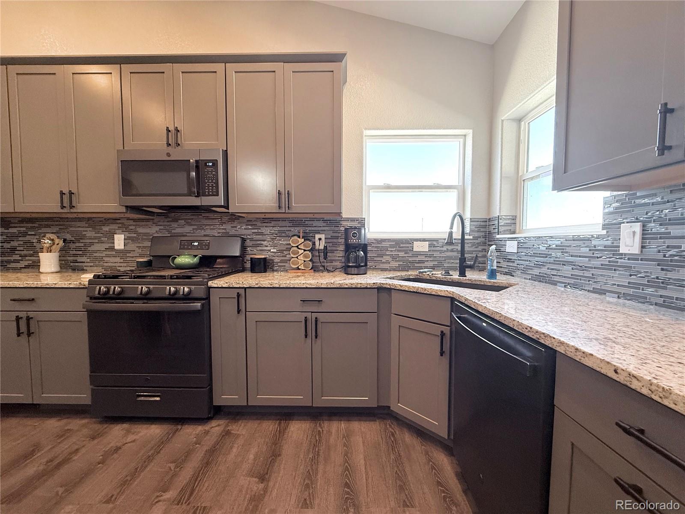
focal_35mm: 14
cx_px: 342
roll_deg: -0.3
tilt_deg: -3.0
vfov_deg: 85.7
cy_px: 257
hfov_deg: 102.1
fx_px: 277
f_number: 2.2
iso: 200
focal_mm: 2.22
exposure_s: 1/120
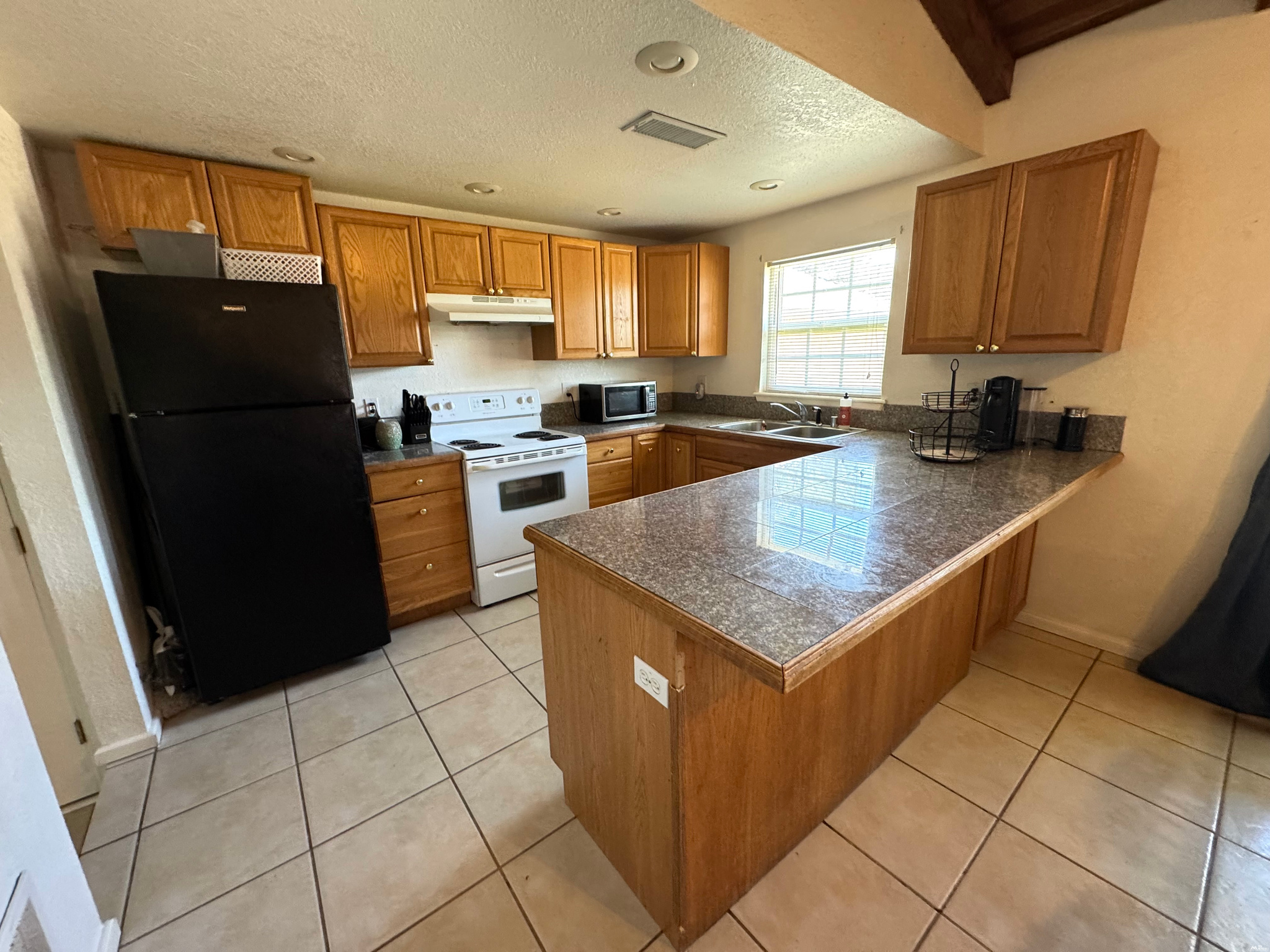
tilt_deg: -14.7
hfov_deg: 102.1
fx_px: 514
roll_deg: +1.3
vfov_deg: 85.7
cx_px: 635
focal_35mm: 14
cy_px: 476
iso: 320
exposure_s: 1/60
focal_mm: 2.22
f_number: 2.2
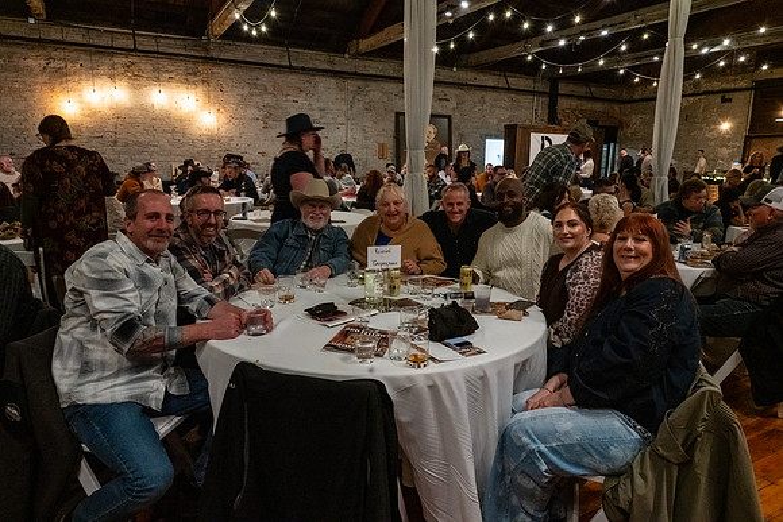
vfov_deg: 53.2
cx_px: 392
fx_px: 522
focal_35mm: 24
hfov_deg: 73.7
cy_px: 261
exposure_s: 1/40
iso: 6400
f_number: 9
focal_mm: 24
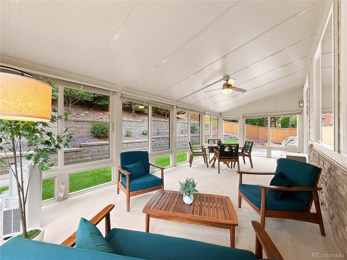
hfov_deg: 102.1
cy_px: 130
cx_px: 174
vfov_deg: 85.7
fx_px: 140
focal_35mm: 14
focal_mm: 2.2
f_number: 2.2
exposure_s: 1/120
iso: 250
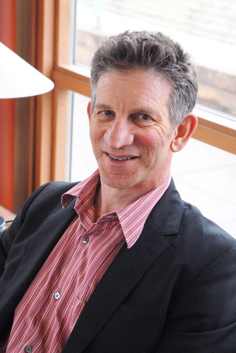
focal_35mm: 105
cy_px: 176
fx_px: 1030
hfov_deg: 13.1
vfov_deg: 19.4
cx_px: 118
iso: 640
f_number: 5
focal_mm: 70
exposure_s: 1/100
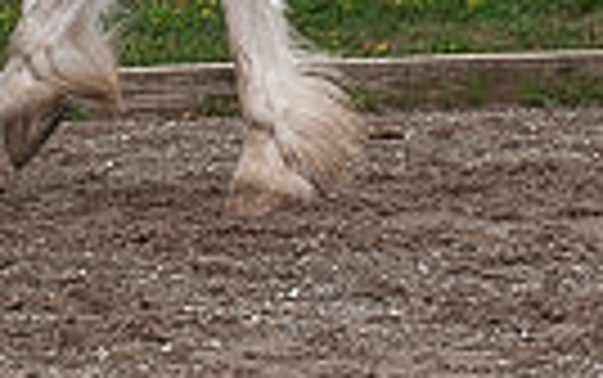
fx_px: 8174
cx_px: -378
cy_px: -290
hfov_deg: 4.2
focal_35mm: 497
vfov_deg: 2.6
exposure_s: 1/1250
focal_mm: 130
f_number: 5.6
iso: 640
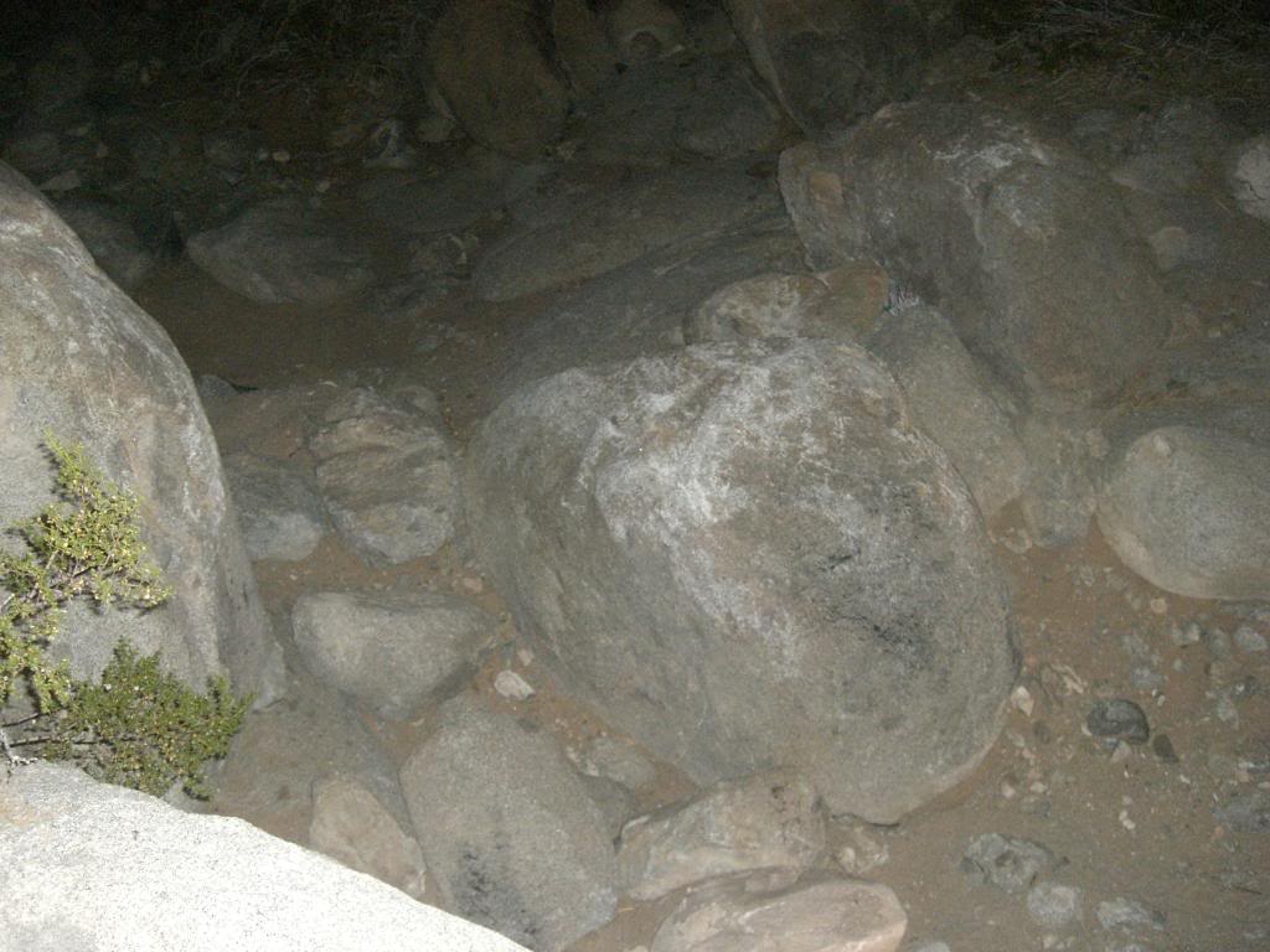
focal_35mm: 38
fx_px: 1394
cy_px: 476
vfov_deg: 37.7
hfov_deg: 49.0
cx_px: 635
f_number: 2.7
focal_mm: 6.2
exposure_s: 1/60
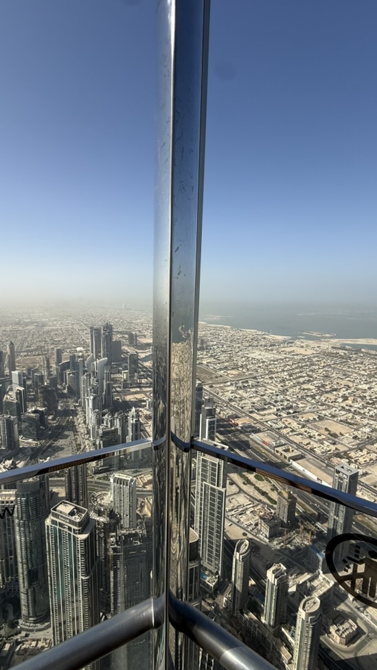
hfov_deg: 66.6
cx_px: 155
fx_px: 284
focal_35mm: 16
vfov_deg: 99.4
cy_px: 337
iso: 50
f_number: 2.2
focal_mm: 2.22
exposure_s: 1/3289
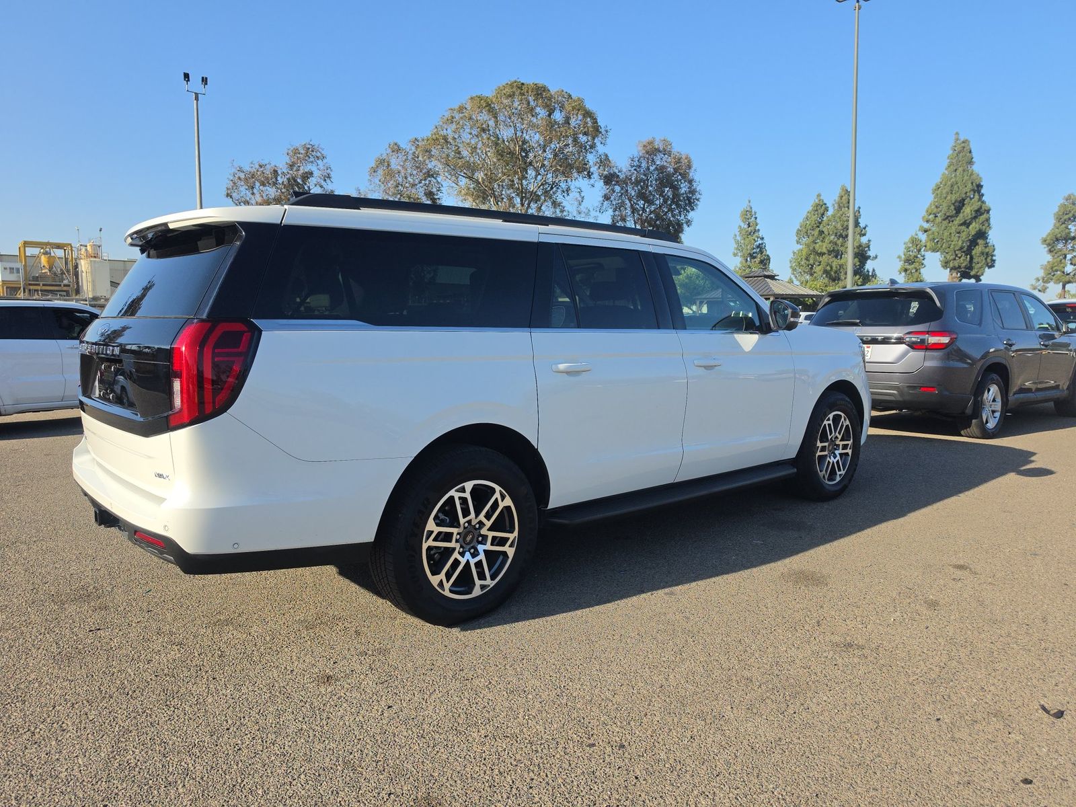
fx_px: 715
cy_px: 404
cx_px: 538
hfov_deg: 73.9
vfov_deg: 58.9
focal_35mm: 23
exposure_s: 1/4332
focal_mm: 6.5
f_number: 1.4
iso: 63
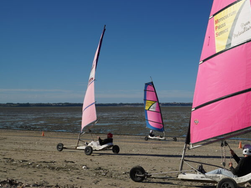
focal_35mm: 51
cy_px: 81
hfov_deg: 36.4
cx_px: 194
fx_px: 370
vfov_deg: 28.5
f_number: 5.6
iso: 100
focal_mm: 31
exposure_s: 1/320
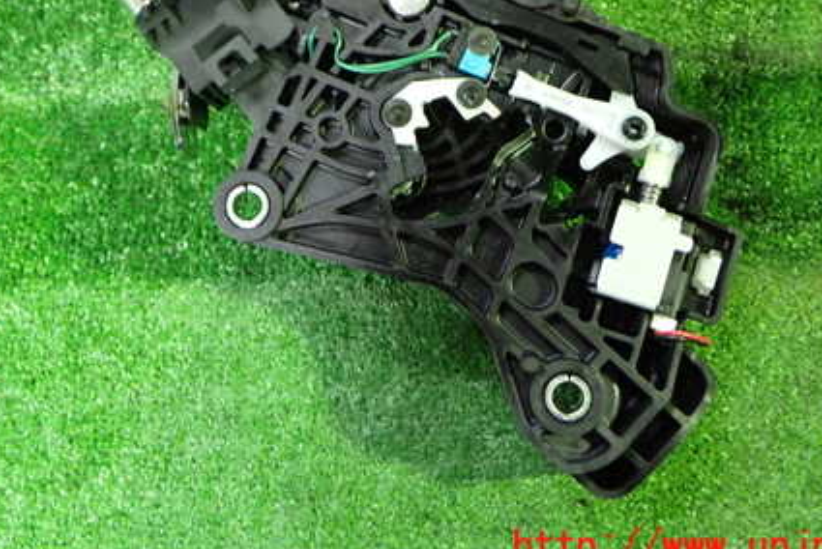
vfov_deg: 30.1
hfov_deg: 44.4
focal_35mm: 44
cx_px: 369
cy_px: 137
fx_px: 1005
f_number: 2.3
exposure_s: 1/30
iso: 800
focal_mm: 5.4
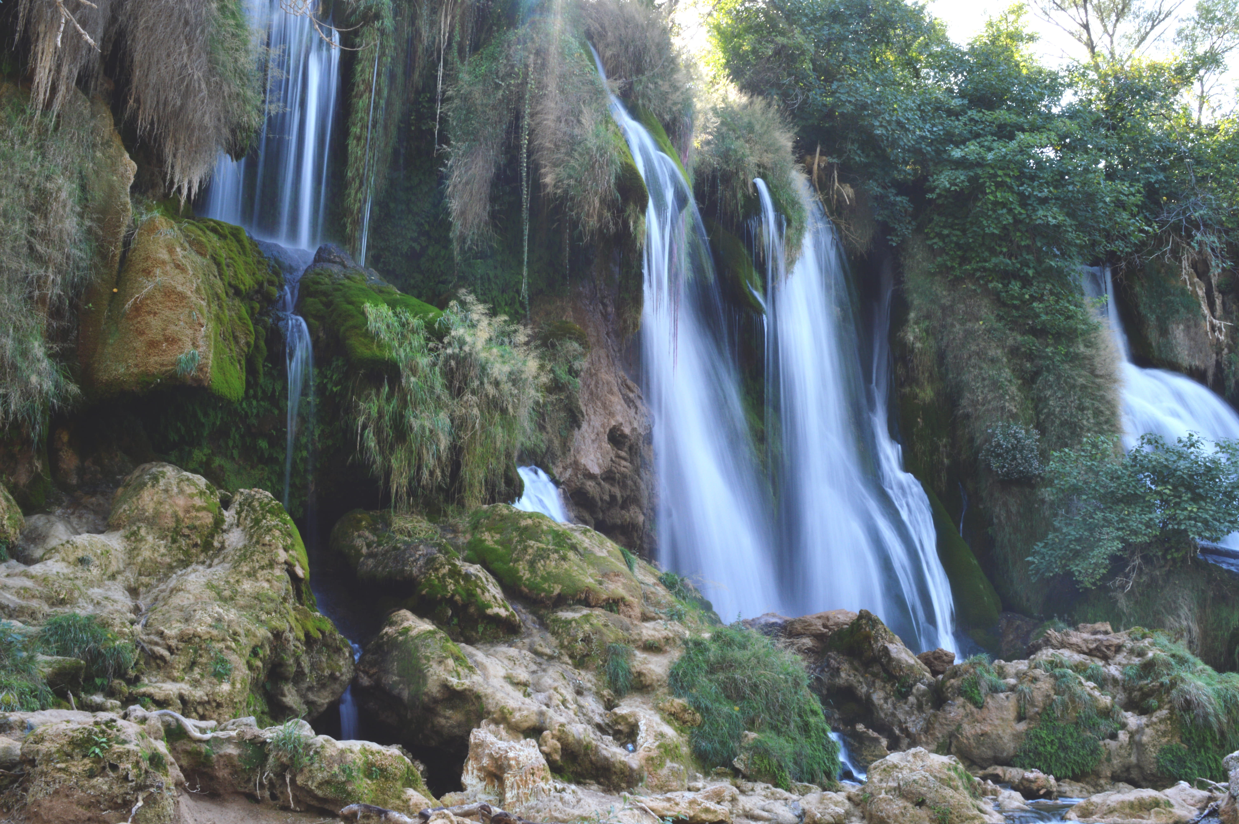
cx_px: 620
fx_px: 1341
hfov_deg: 49.6
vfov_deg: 34.1
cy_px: 412
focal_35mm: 39
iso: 100
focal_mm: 26
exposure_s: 1/4
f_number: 29
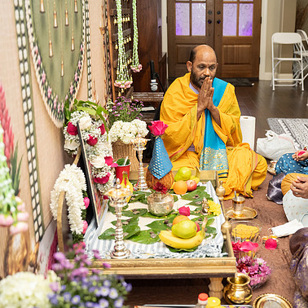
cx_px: 199
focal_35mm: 47
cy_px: 153
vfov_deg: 36.1
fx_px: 473
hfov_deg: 35.8
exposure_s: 1/160
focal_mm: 35
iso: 1000
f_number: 3.2
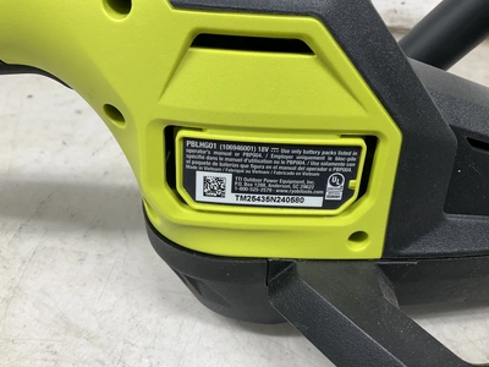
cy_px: 184
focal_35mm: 29
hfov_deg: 61.7
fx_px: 410
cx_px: 244
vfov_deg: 48.2
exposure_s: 1/120
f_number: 1.8
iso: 64
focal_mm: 3
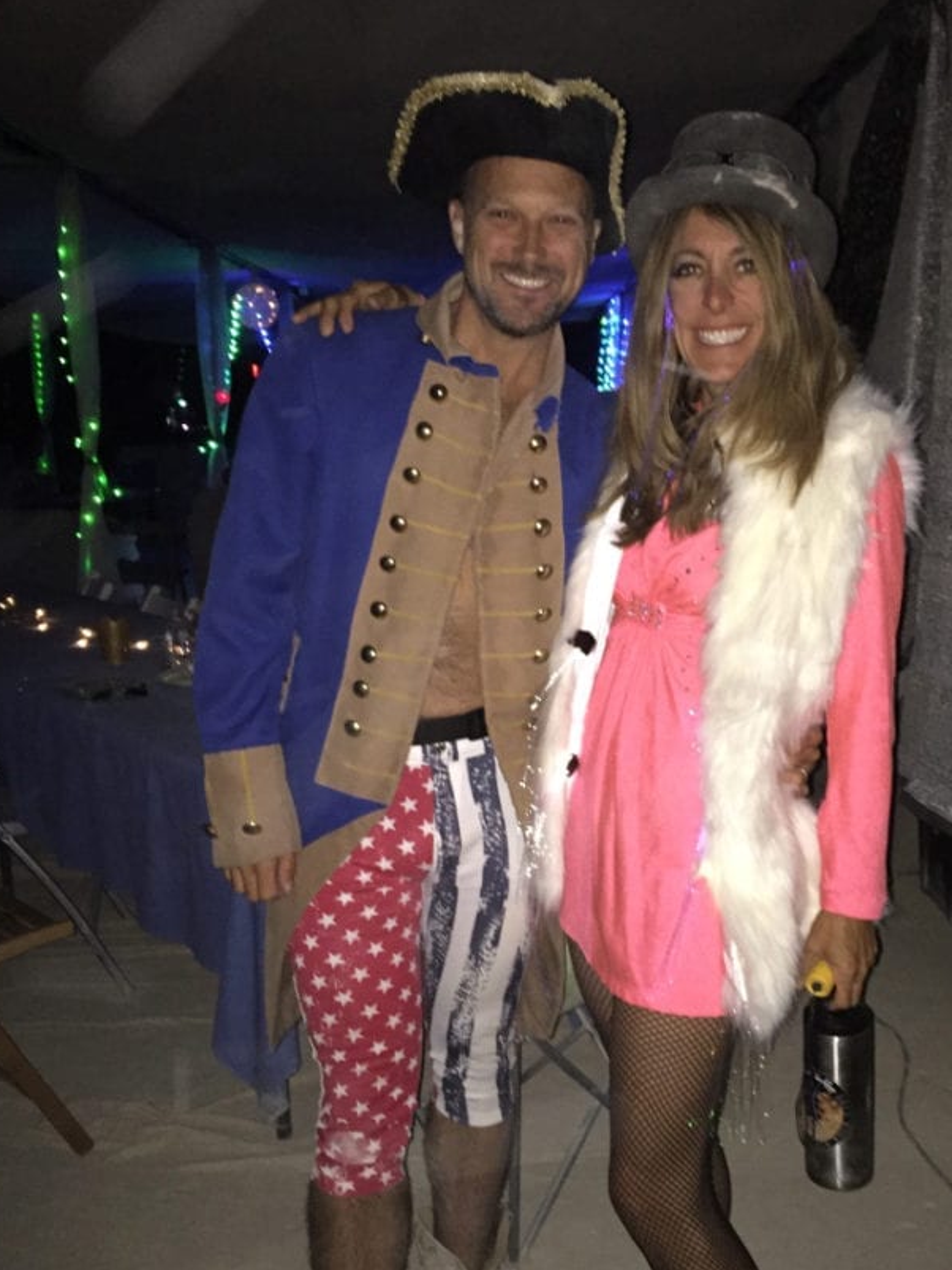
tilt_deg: -11.0
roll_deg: -0.4
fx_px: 1357
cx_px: 585
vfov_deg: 50.1
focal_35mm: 37
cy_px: 690
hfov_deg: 38.5
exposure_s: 1/16
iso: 320
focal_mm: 4.15
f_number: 2.2
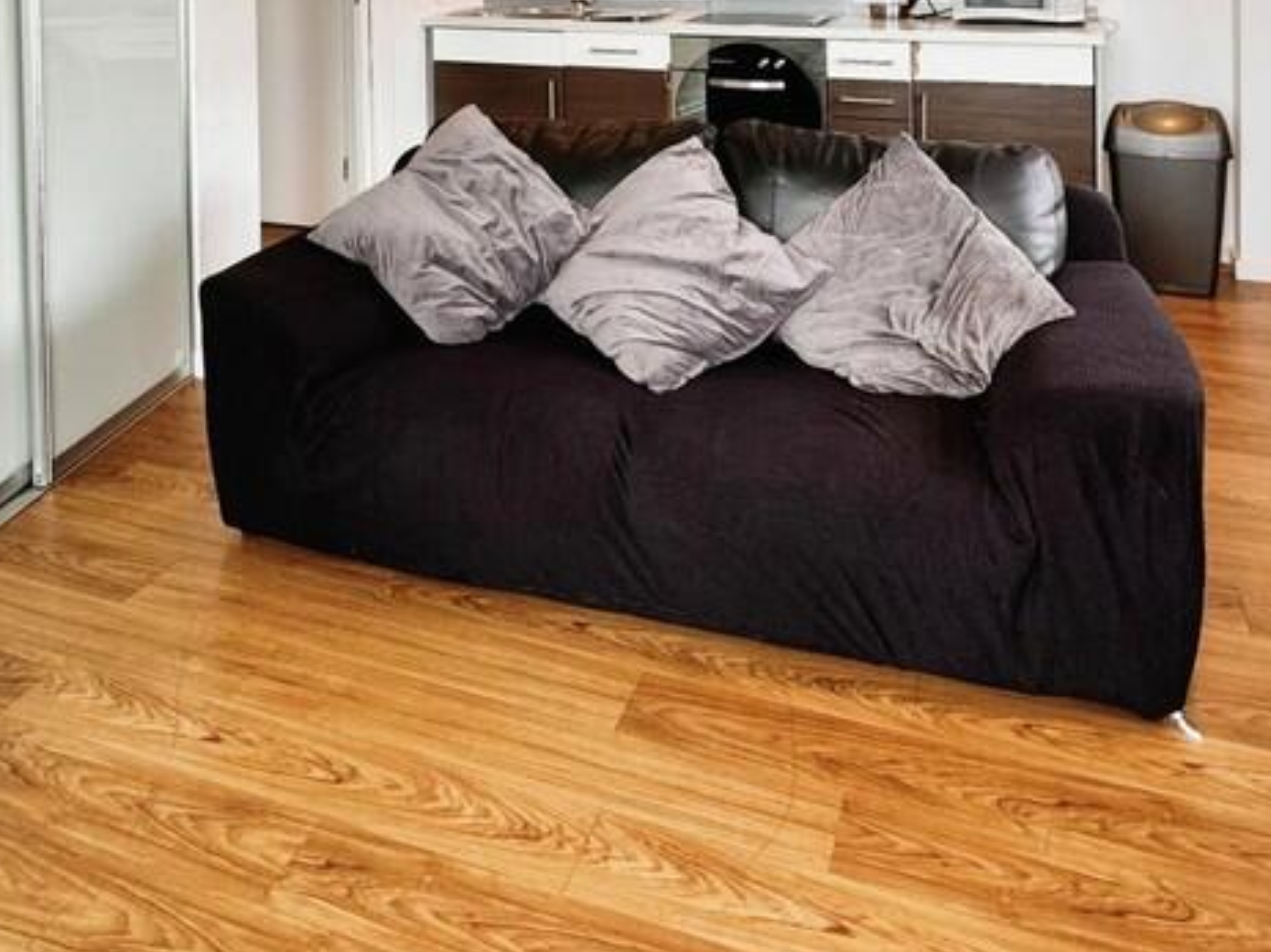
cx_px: 527
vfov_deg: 42.3
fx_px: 1138
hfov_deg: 58.0
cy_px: 128
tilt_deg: -5.0
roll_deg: +0.8
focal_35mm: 31
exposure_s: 1/100
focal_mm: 2.22
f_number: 2.2
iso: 50
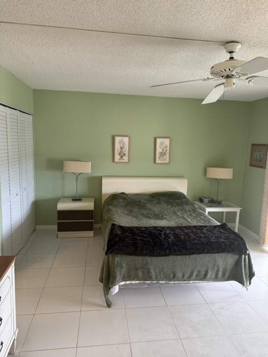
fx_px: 248
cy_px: 178
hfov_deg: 56.8
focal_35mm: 24
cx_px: 134
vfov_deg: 71.6
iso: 200
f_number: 1.78
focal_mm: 6.76
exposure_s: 1/60
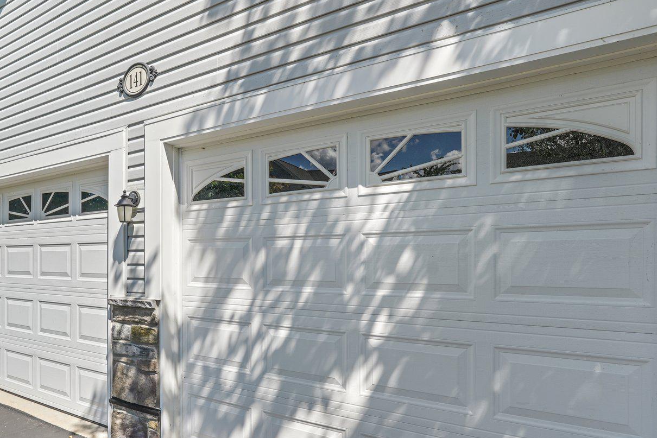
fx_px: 402
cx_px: 217
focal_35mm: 22
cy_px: 264
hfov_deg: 76.0
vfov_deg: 56.8
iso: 100
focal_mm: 13
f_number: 7.1
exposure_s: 1/100
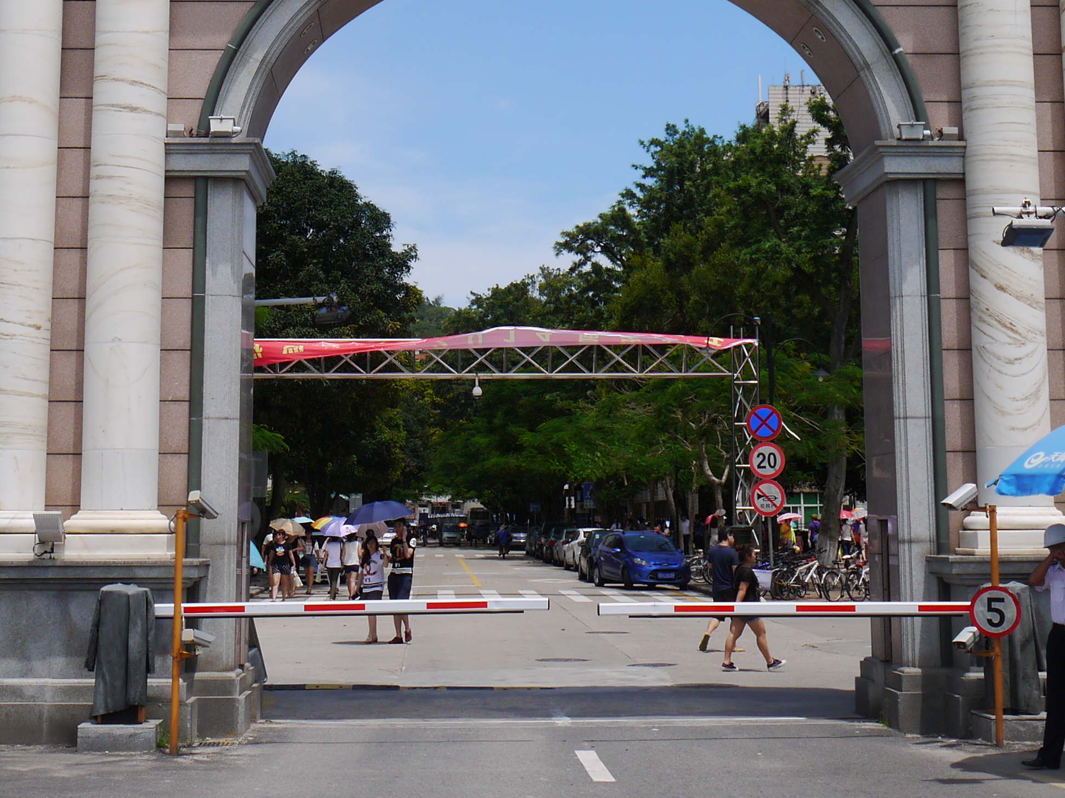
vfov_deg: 20.7
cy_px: 142
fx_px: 2153
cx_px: 526
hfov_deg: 27.8
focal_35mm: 70
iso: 160
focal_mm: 17
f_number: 9
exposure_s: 1/500
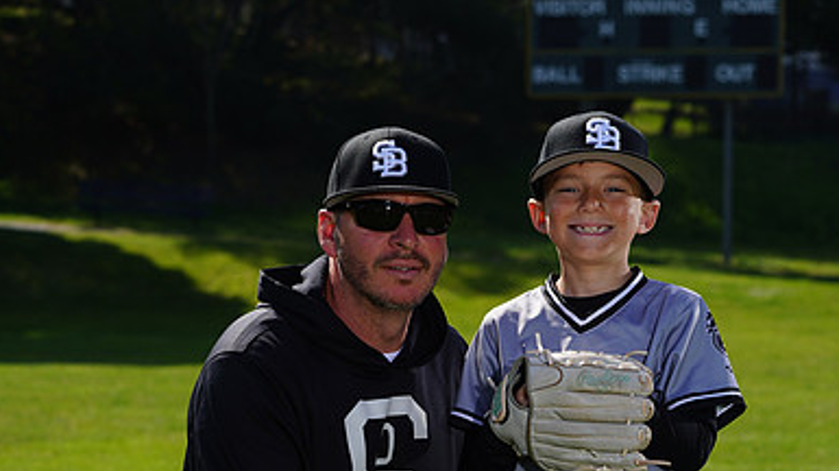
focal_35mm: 169
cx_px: 420
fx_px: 3757
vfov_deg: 7.1
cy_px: 545
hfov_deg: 12.7
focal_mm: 107
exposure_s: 1/250
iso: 100
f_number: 8
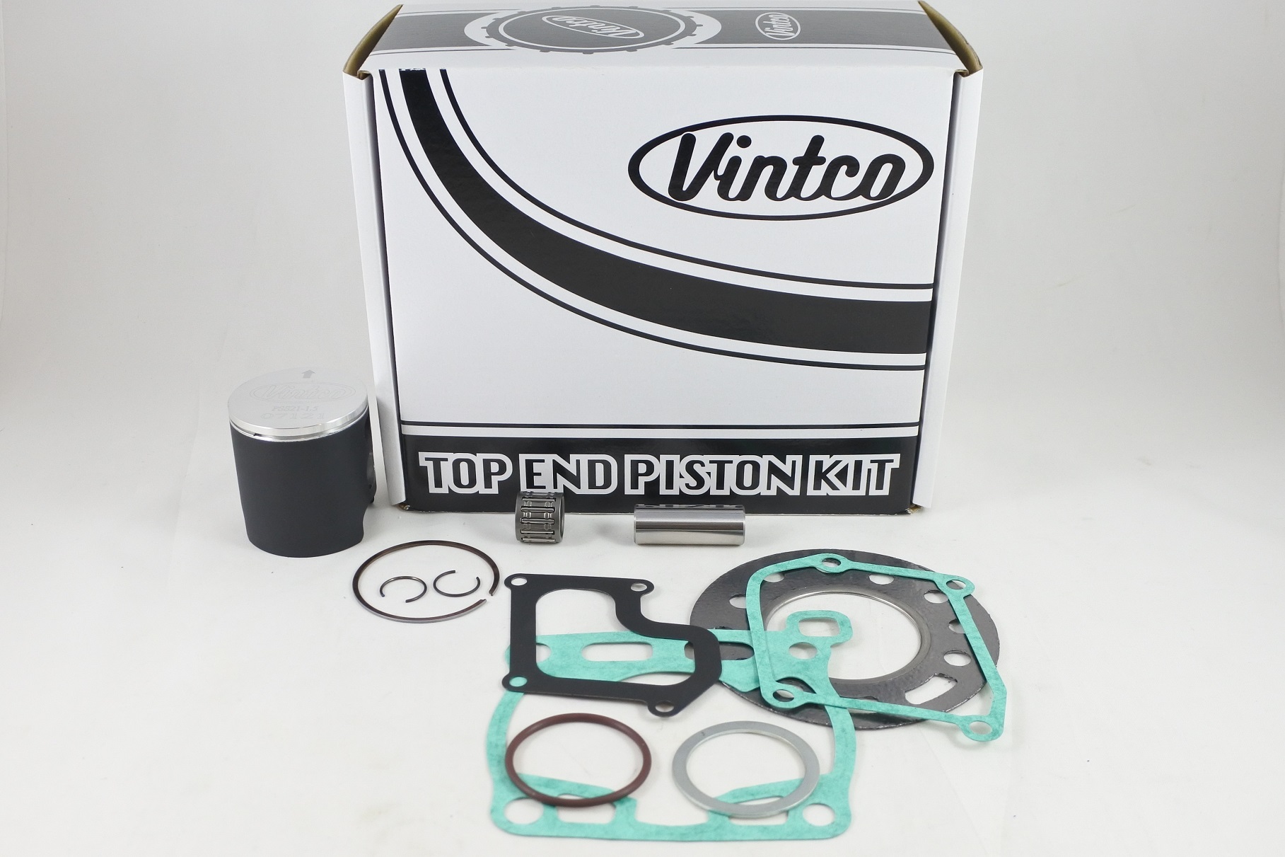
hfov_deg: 61.9
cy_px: 428
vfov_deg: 43.6
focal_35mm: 30
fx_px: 1071
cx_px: 642
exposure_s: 1/125
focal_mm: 11.2
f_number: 3.8
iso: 400
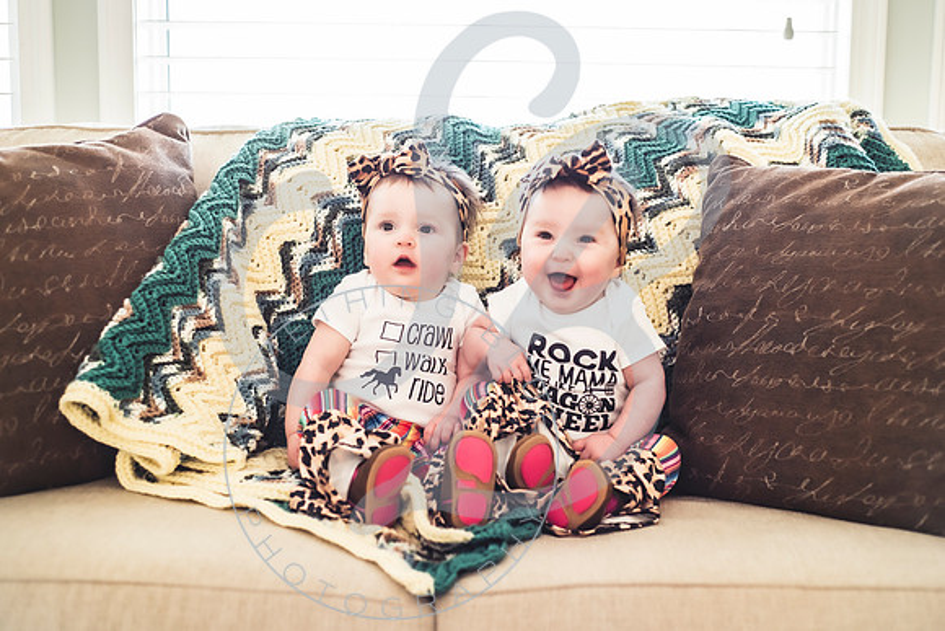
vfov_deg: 26.6
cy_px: 316
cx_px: 472
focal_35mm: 51
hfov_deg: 39.1
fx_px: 1332
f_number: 2.8
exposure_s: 1/125
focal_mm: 50
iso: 1000
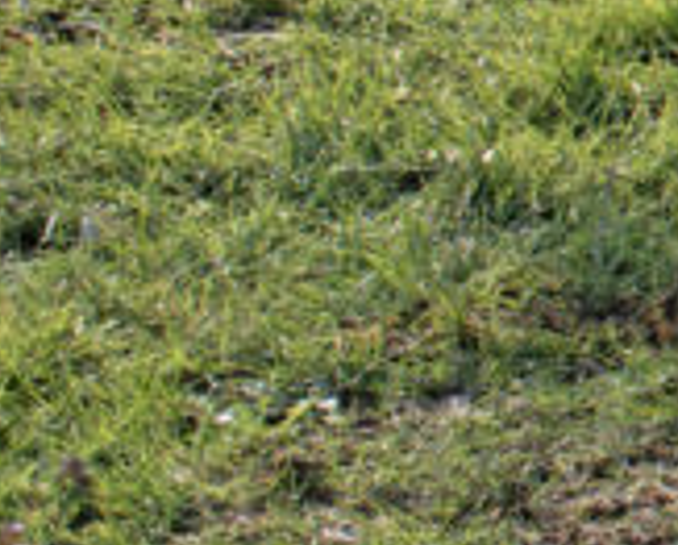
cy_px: -526
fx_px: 6031
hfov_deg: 6.0
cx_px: 2030
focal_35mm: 300
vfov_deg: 5.1
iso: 320
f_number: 8
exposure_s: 1/250
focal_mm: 34
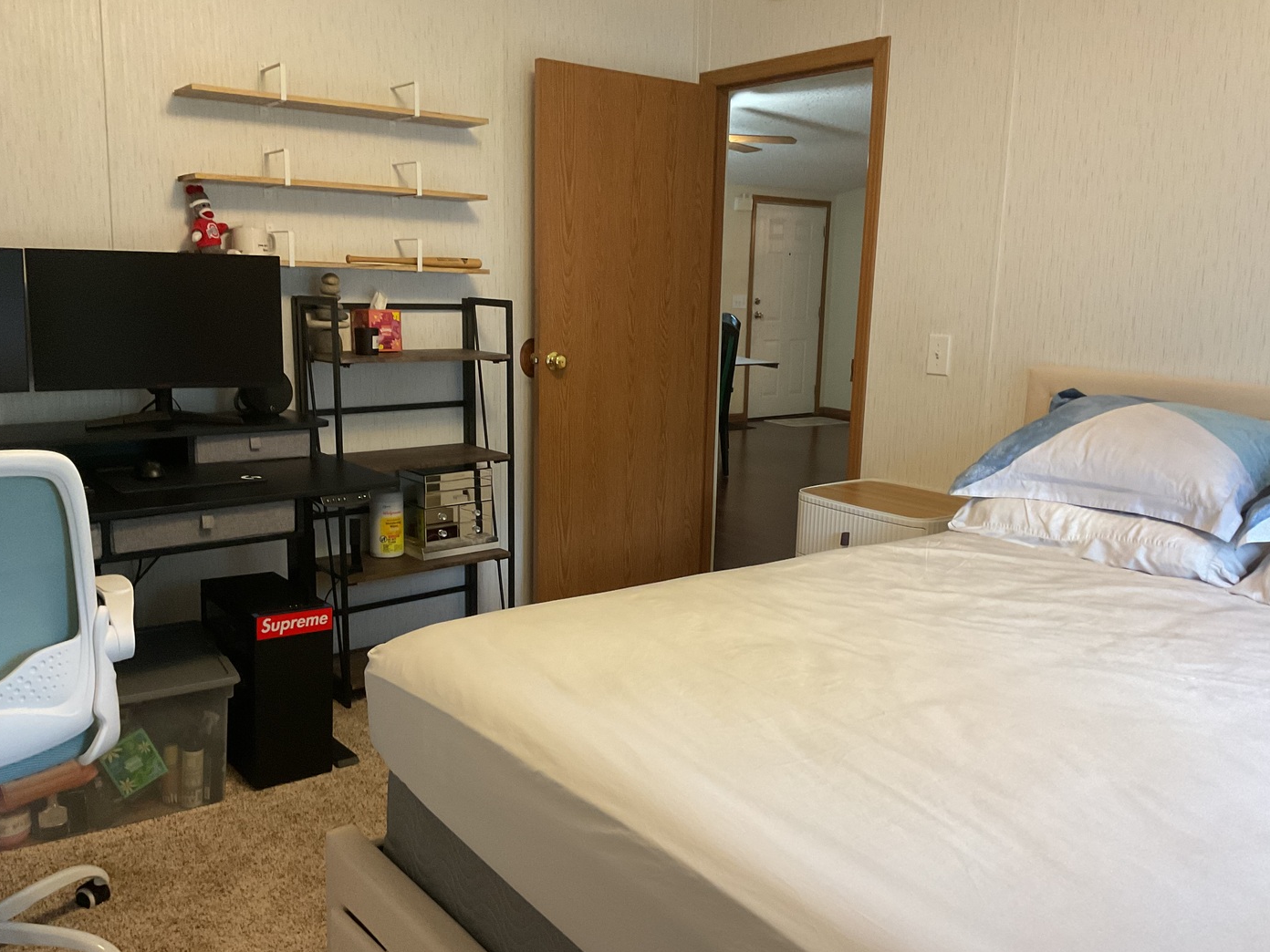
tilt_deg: -9.8
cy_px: 477
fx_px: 1101
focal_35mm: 30
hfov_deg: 60.0
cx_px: 644
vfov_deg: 46.8
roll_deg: -2.9
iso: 160
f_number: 1.8
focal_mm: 3
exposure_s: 1/60
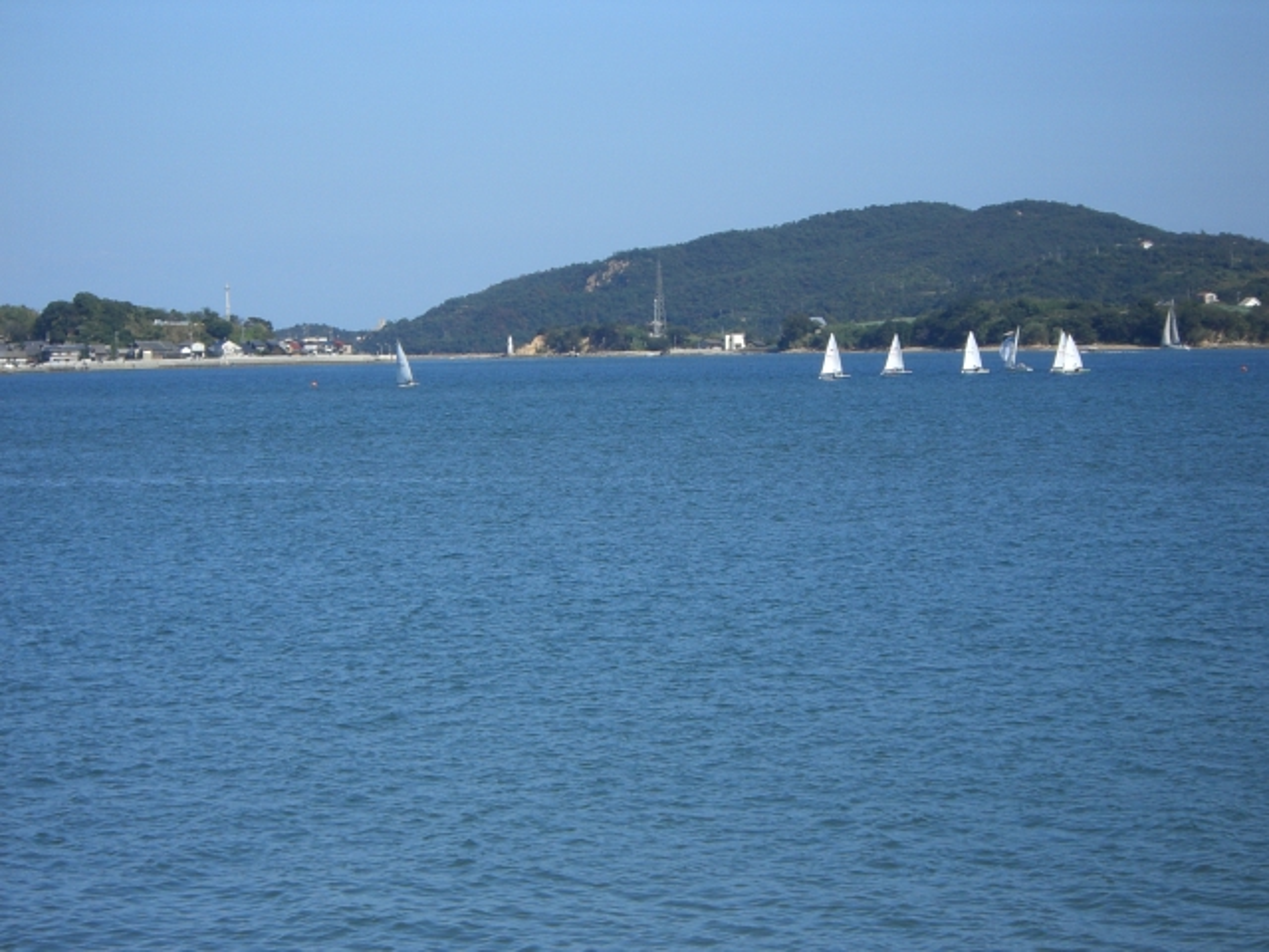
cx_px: 634
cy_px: 476
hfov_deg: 17.3
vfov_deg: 13.0
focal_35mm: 114
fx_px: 4179
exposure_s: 1/250
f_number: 8.3
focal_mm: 18.6
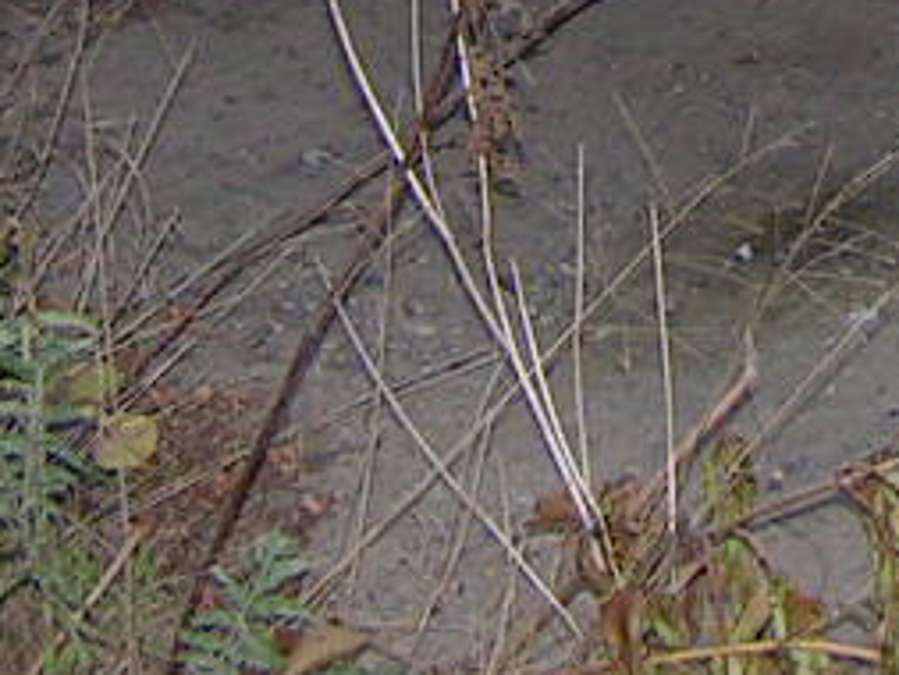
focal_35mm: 192
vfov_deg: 7.3
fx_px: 4989
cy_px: -959
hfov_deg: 10.0
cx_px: 1350
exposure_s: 1/400
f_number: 2.8
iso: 80
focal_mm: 6.3
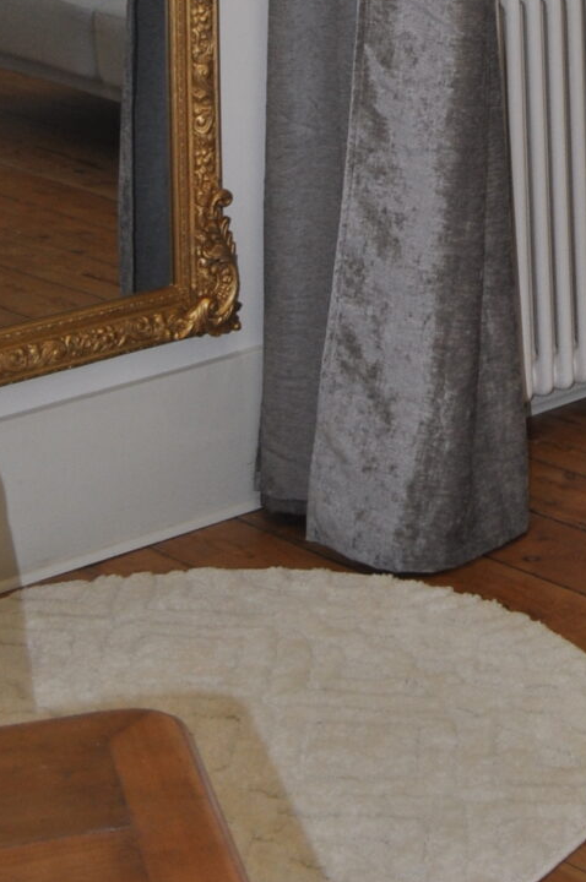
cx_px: 917
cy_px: -410
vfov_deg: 18.9
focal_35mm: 96
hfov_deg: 13.3
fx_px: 2351
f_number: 3.5
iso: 280
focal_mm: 18
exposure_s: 1/200
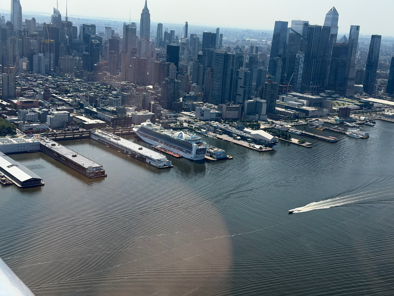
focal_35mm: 48
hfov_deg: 39.7
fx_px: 546
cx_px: 197
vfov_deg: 30.3
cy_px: 148
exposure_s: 1/4587
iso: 80
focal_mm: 6.76
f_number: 1.78
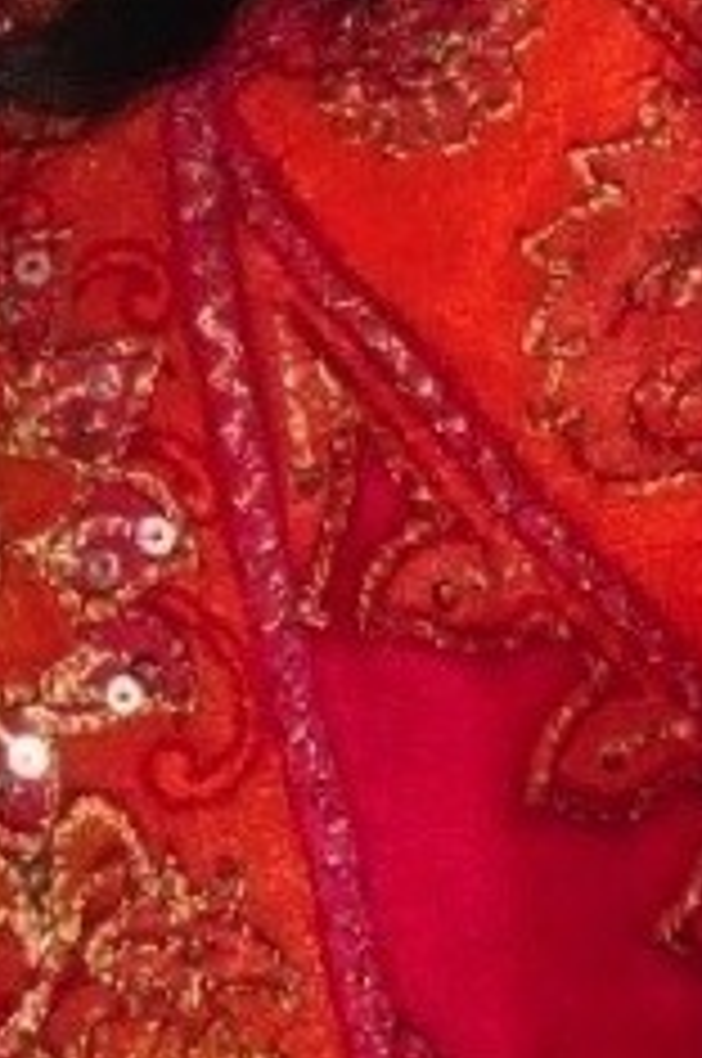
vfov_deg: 1.7
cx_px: -724
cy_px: -1702
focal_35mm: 1210
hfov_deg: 1.1
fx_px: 35490
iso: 3200
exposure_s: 1/125
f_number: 7.1
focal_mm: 105
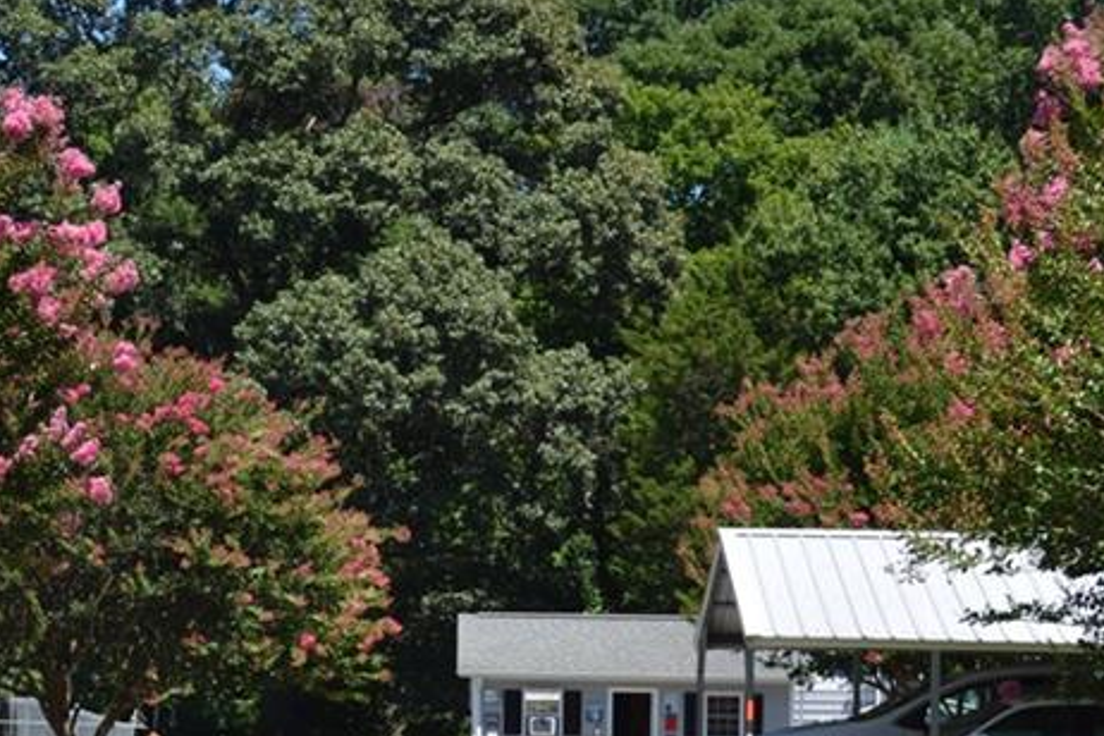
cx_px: 19
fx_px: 3465
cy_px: 617
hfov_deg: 17.7
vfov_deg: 12.1
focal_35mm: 113
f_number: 7.1
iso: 100
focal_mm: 34
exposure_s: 1/200
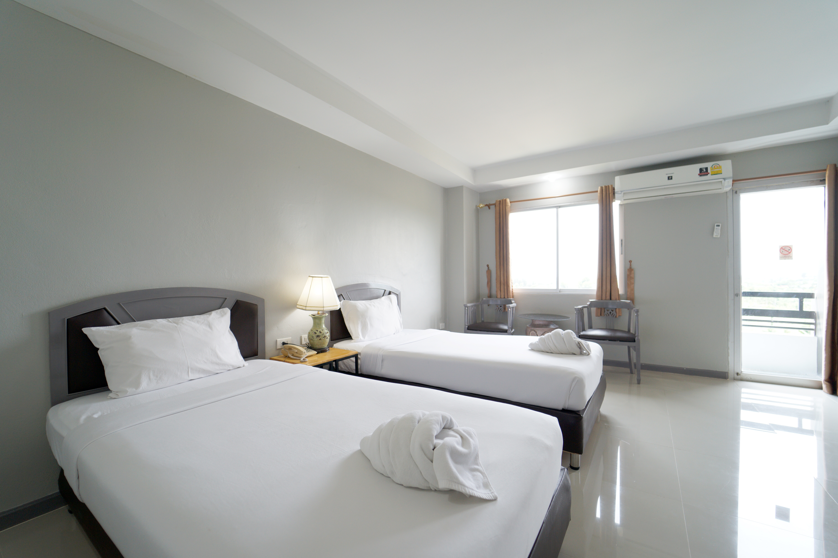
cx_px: 419
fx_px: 326
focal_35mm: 14
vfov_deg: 81.2
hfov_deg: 104.3
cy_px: 279
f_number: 3.5
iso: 400
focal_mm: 14
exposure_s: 1/100
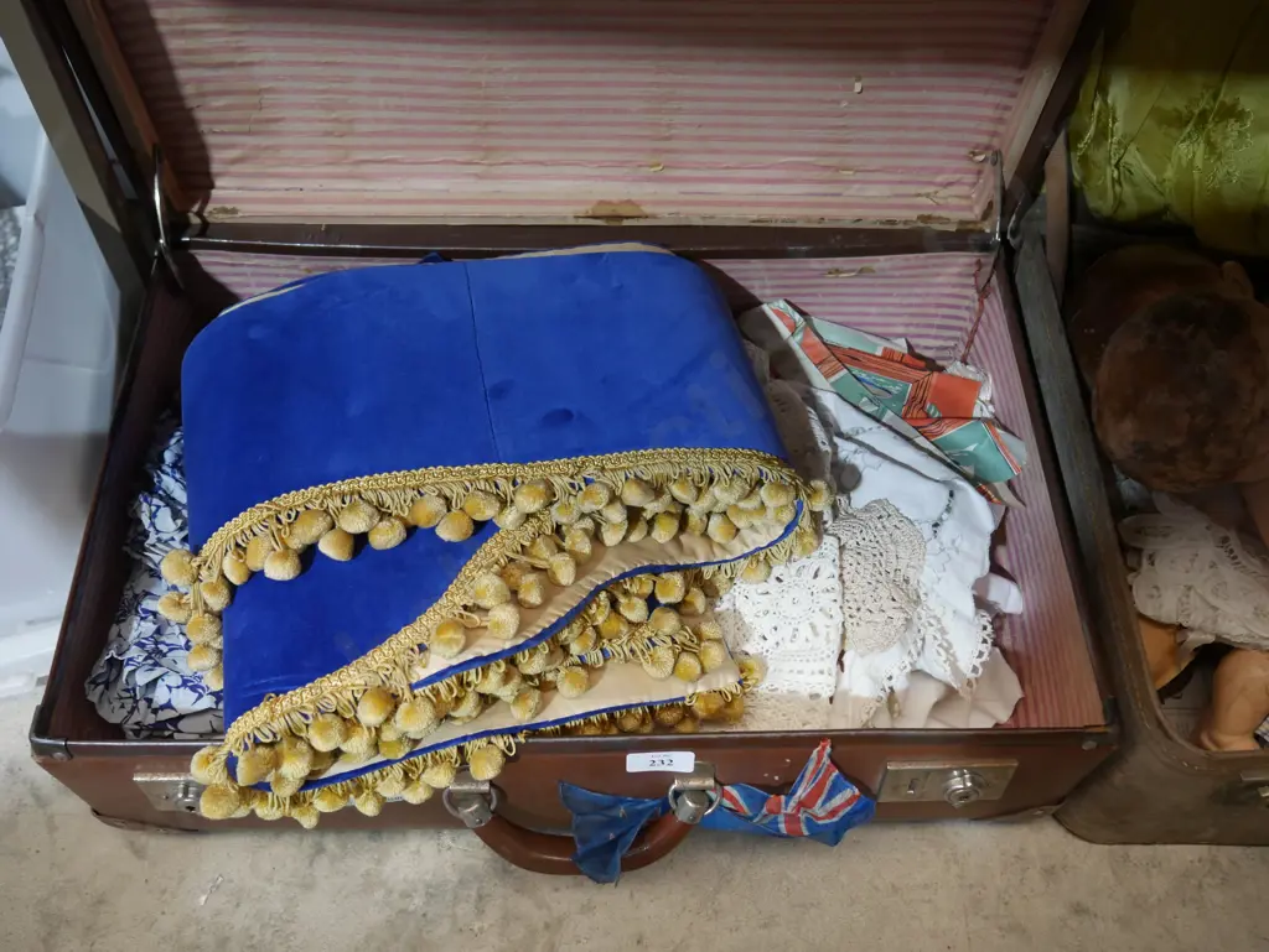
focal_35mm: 32
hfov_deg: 56.8
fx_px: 1174
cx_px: 634
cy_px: 476
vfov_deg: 44.2
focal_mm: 16
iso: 800
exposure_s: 1/60
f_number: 3.6
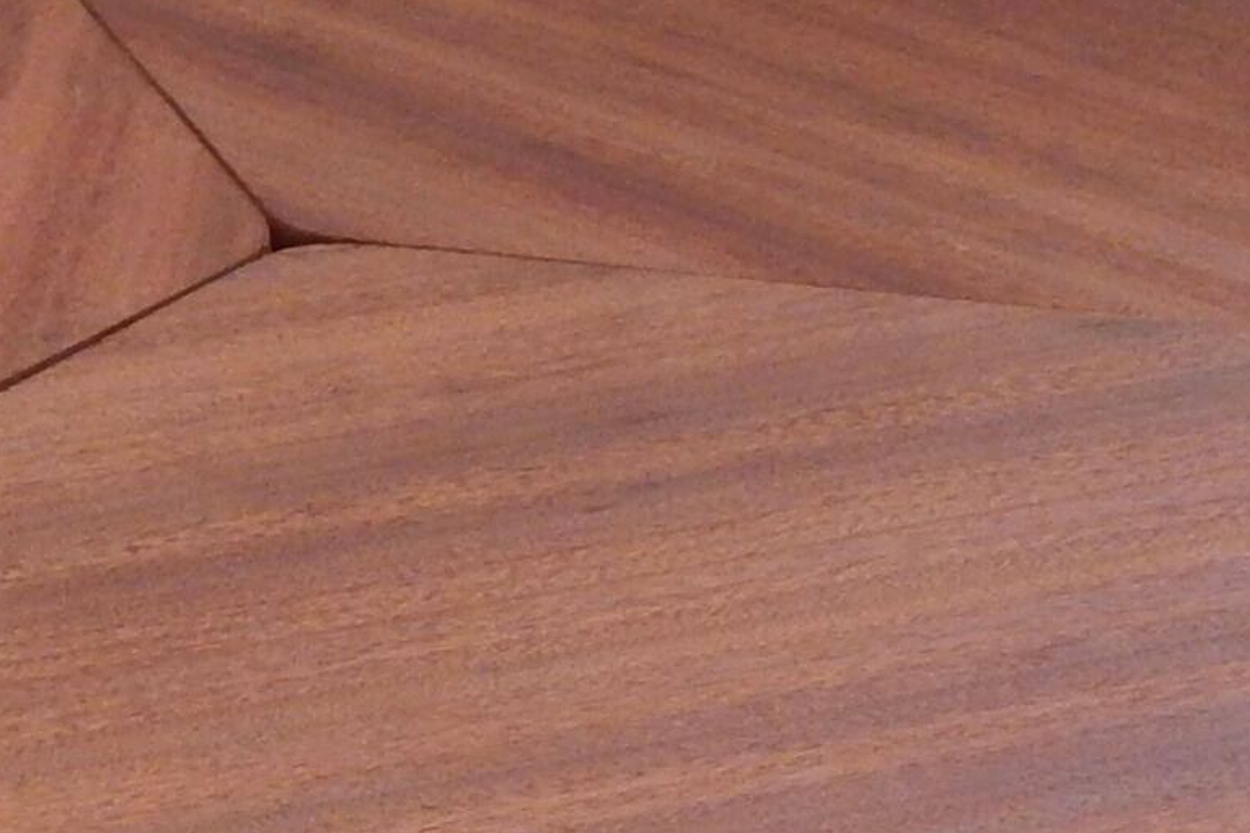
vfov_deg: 10.9
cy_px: 1016
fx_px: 4270
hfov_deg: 16.5
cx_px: 264
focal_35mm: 123
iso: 360
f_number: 3.2
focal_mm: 5.1
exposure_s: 1/30
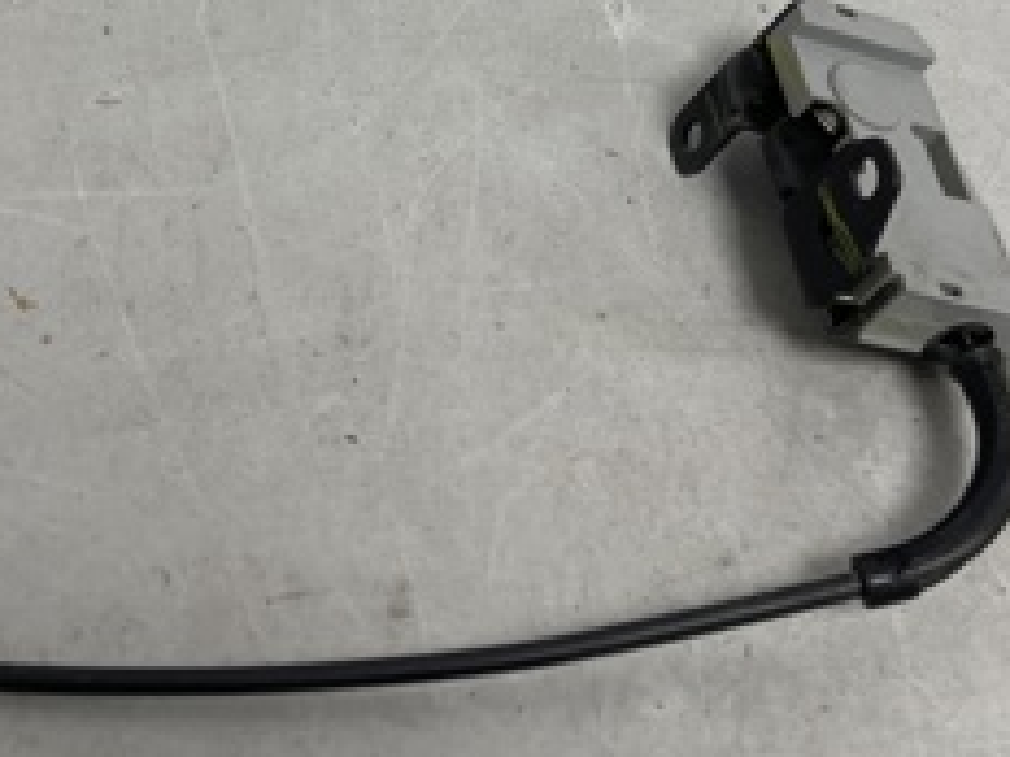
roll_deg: -1.0
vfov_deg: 19.4
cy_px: -278
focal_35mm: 69
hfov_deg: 27.8
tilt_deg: -41.5
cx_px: 266
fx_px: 2013
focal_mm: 5.1
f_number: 1.6
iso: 80
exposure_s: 1/100
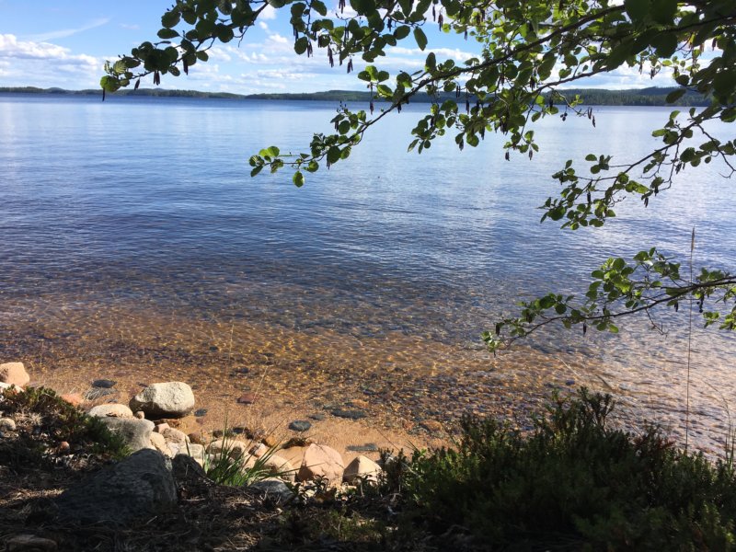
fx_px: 617
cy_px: 276
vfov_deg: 48.2
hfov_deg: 61.7
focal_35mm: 29
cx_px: 368
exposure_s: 1/1350
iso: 25
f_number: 2.2
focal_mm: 4.15
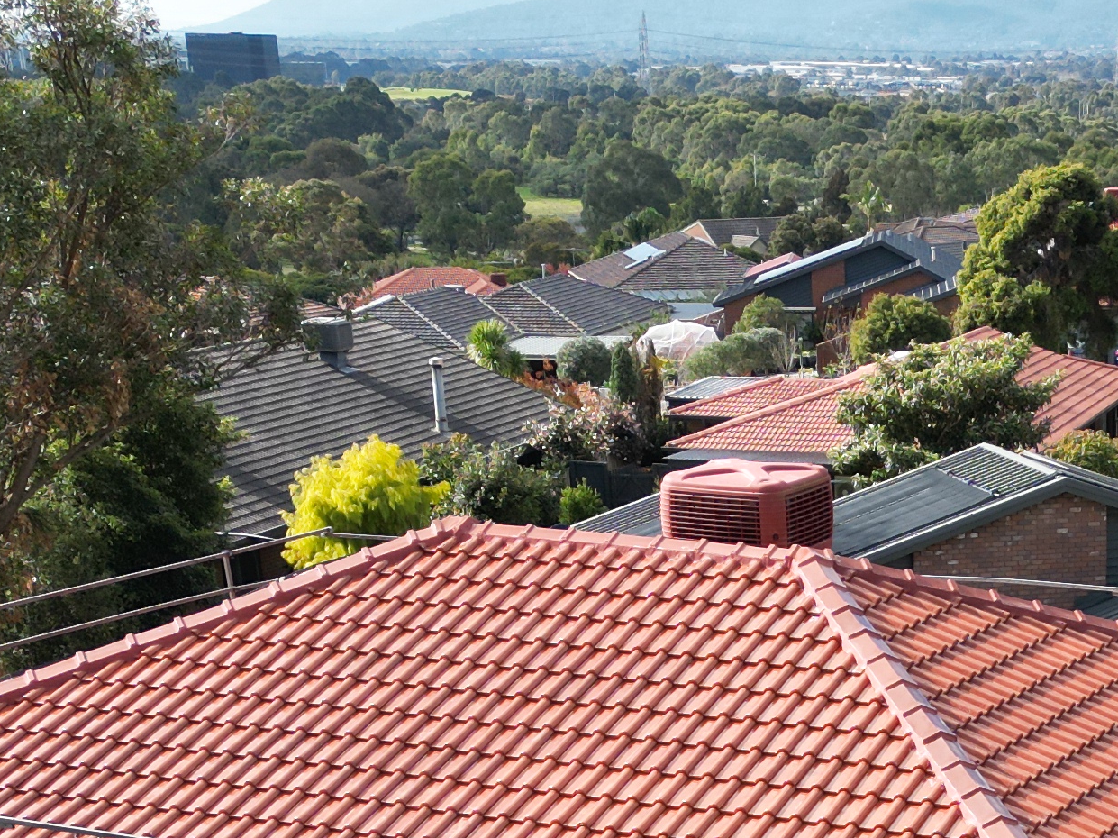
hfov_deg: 24.2
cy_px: 1158
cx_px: 1055
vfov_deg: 17.4
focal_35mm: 78
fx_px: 2518
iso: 200
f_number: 1.7
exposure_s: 1/1600
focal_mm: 6.72
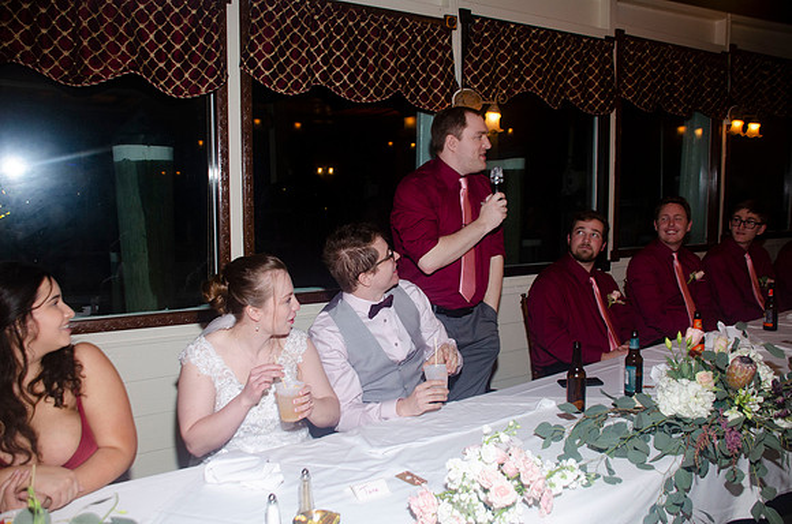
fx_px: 659
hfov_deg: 62.0
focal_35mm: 30
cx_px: 396
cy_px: 262
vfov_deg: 43.4
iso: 400
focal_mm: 20
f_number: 3.5
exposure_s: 1/60
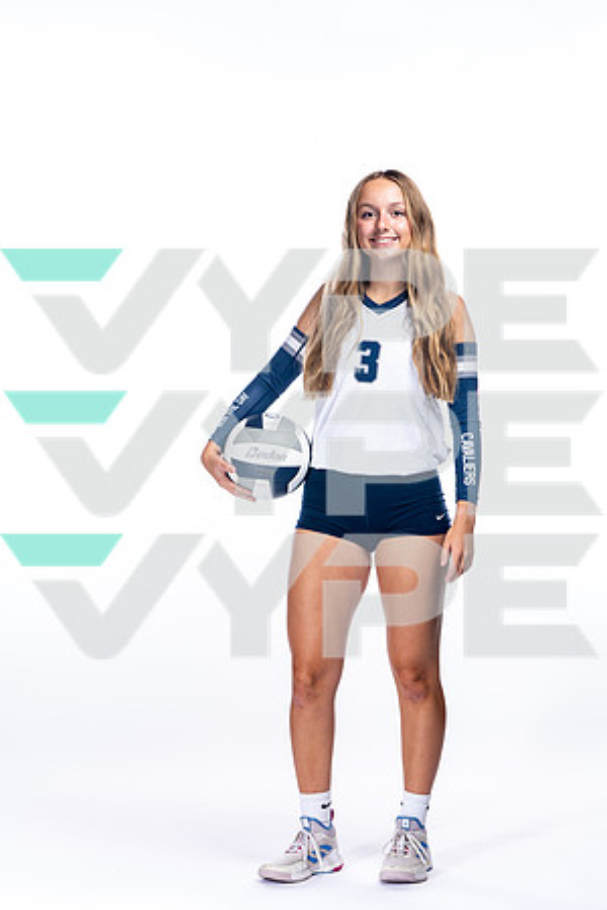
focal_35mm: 103
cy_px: 455
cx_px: 304
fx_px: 2605
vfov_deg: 19.8
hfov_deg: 13.3
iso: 400
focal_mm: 103
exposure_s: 1/250
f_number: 5.6
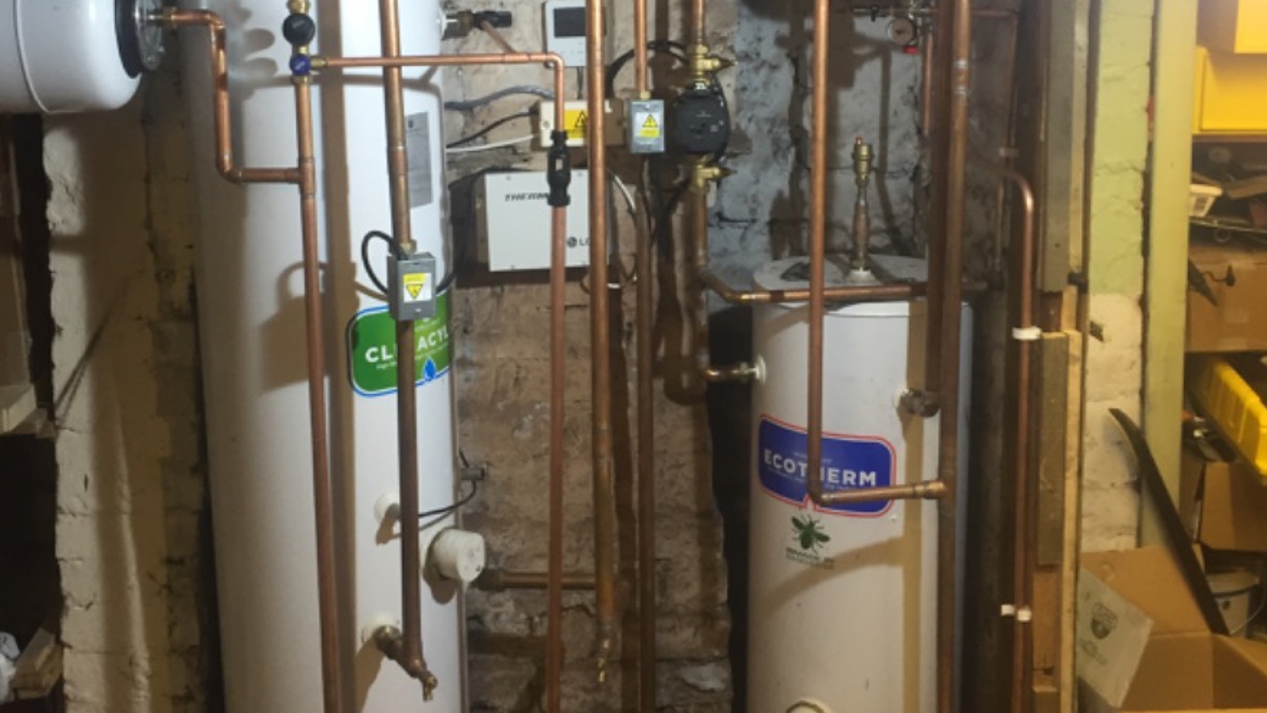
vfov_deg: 27.3
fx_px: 1445
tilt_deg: -8.1
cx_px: 632
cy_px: 170
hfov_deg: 47.4
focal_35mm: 43
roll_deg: +0.2
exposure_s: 1/33
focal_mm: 4.15
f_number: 2.2
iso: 160
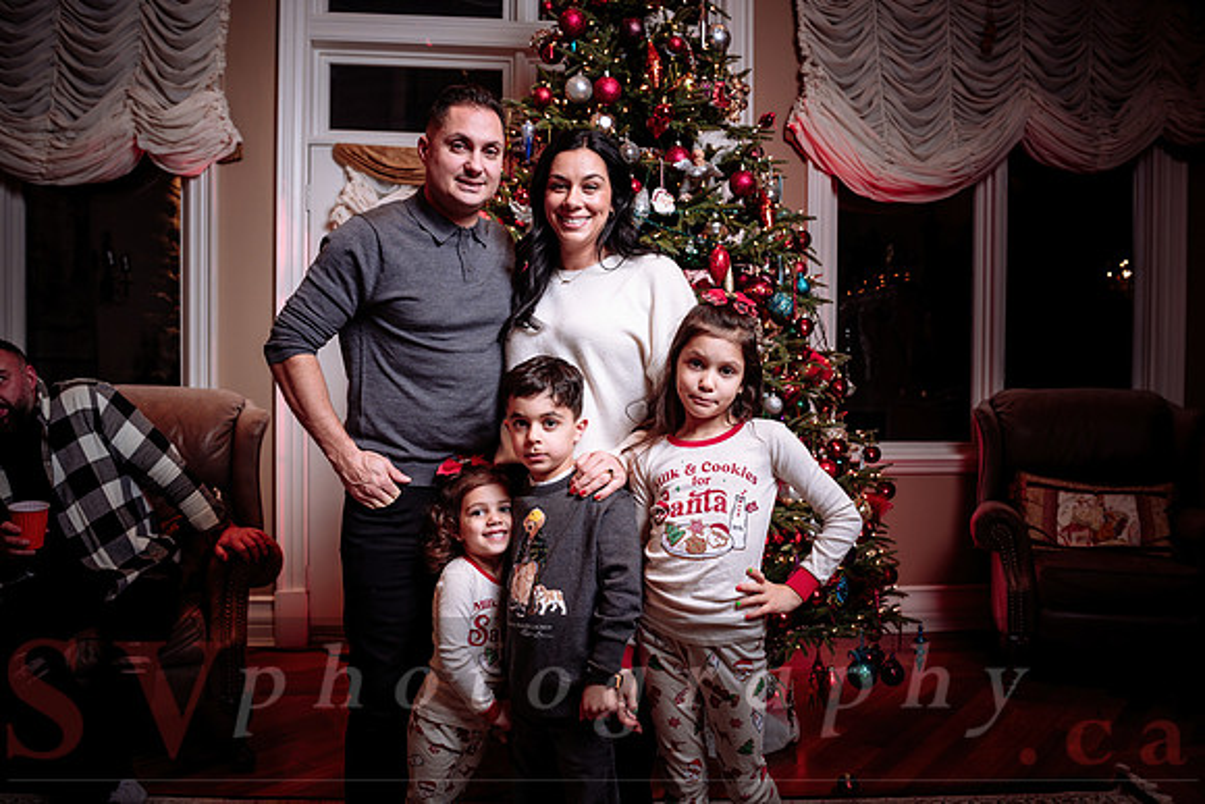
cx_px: 602
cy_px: 402
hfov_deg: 65.5
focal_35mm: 28
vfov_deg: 46.4
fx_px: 937
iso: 500
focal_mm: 28
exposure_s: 1/160
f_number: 4
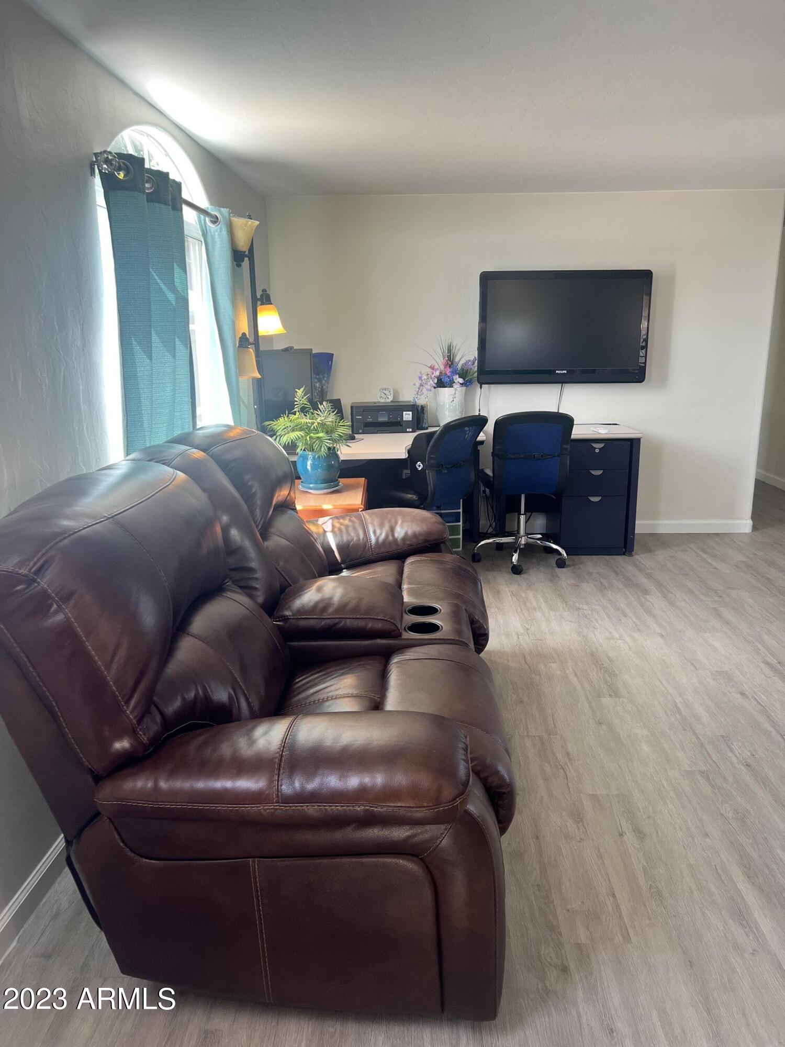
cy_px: 524
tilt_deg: -14.6
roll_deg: +0.5
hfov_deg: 53.1
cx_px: 392
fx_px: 786
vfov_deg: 67.3
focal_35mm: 26
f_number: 1.5
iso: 100
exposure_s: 1/120
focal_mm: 5.7
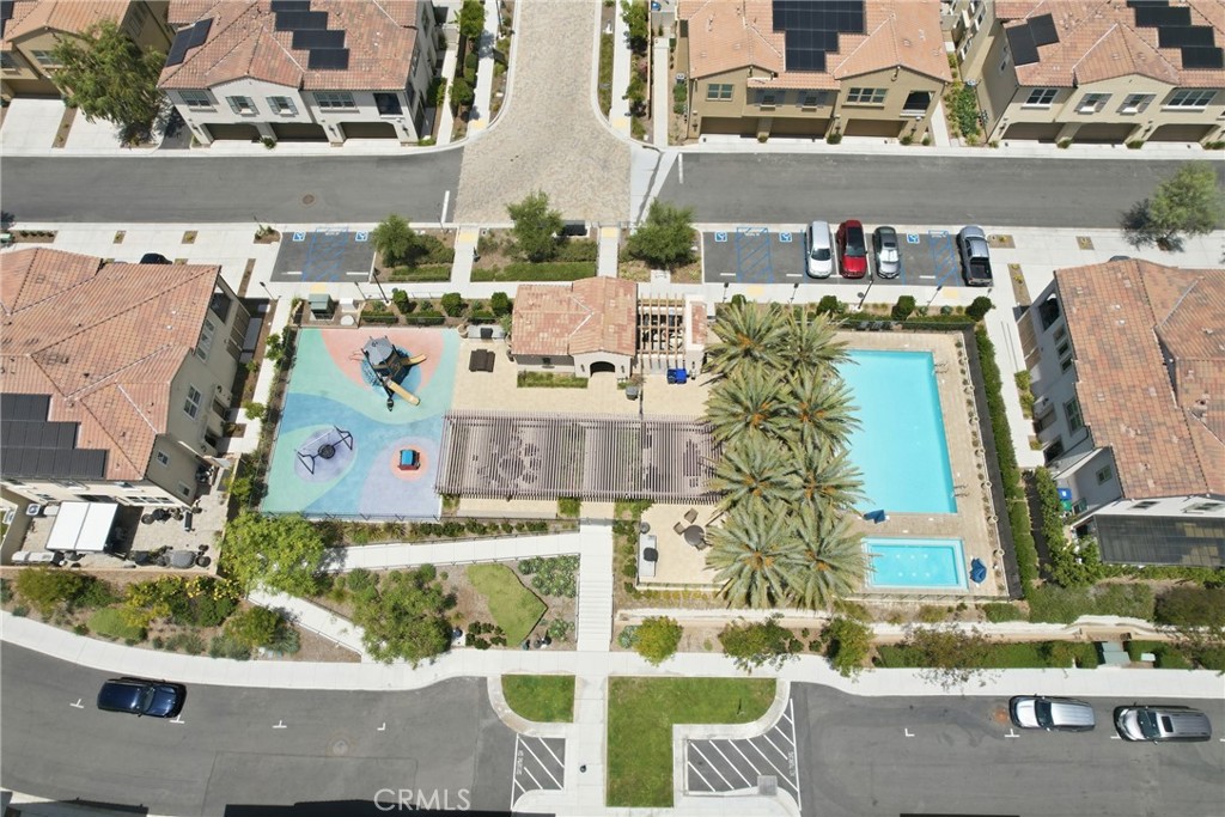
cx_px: 612
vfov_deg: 57.2
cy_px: 408
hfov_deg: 78.6
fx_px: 749
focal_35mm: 22
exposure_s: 1/3200
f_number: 2.8
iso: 120
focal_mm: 8.4
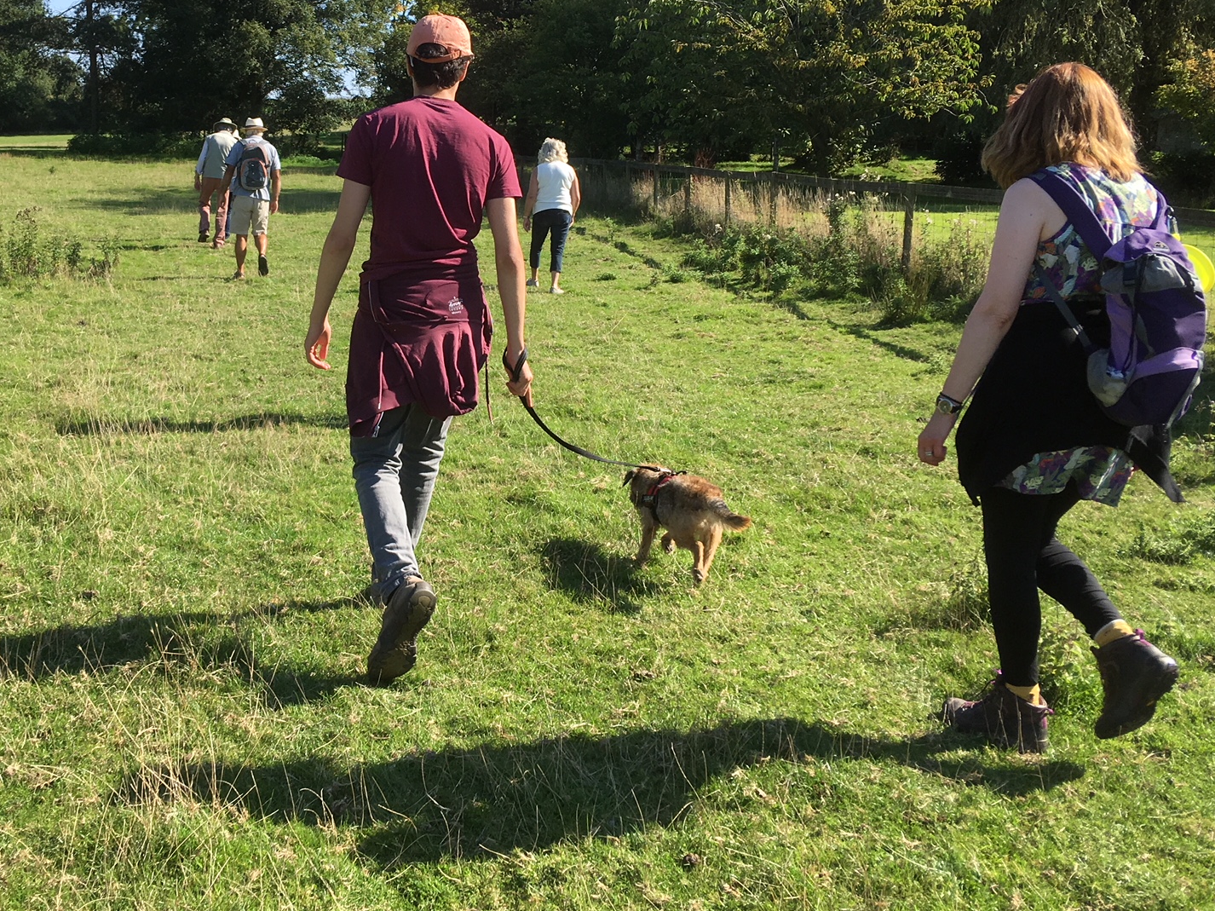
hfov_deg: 45.1
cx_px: 402
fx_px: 1439
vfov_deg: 34.9
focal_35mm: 41
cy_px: 342
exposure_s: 1/827
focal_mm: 4.15
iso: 25
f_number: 2.2
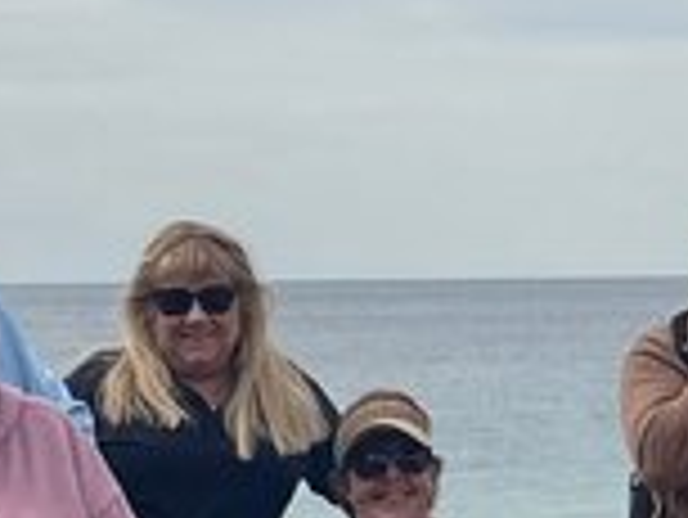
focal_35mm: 204
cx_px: 396
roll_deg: +0.6
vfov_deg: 7.3
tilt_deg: +0.0
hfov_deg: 9.7
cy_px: 248
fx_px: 4058
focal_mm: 5.1
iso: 50
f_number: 1.6
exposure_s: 1/4854
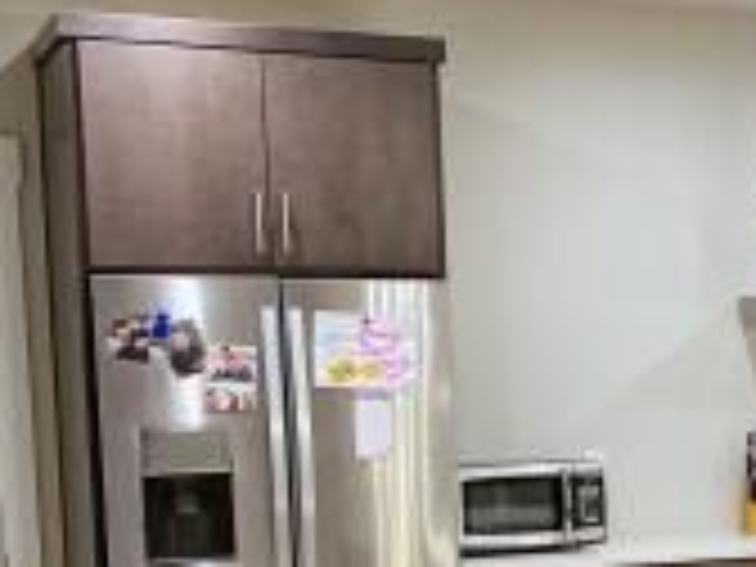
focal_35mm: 99
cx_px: 1395
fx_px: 2162
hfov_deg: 16.4
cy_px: 554
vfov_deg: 14.7
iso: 250
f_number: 1.8
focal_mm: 4.25
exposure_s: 1/60
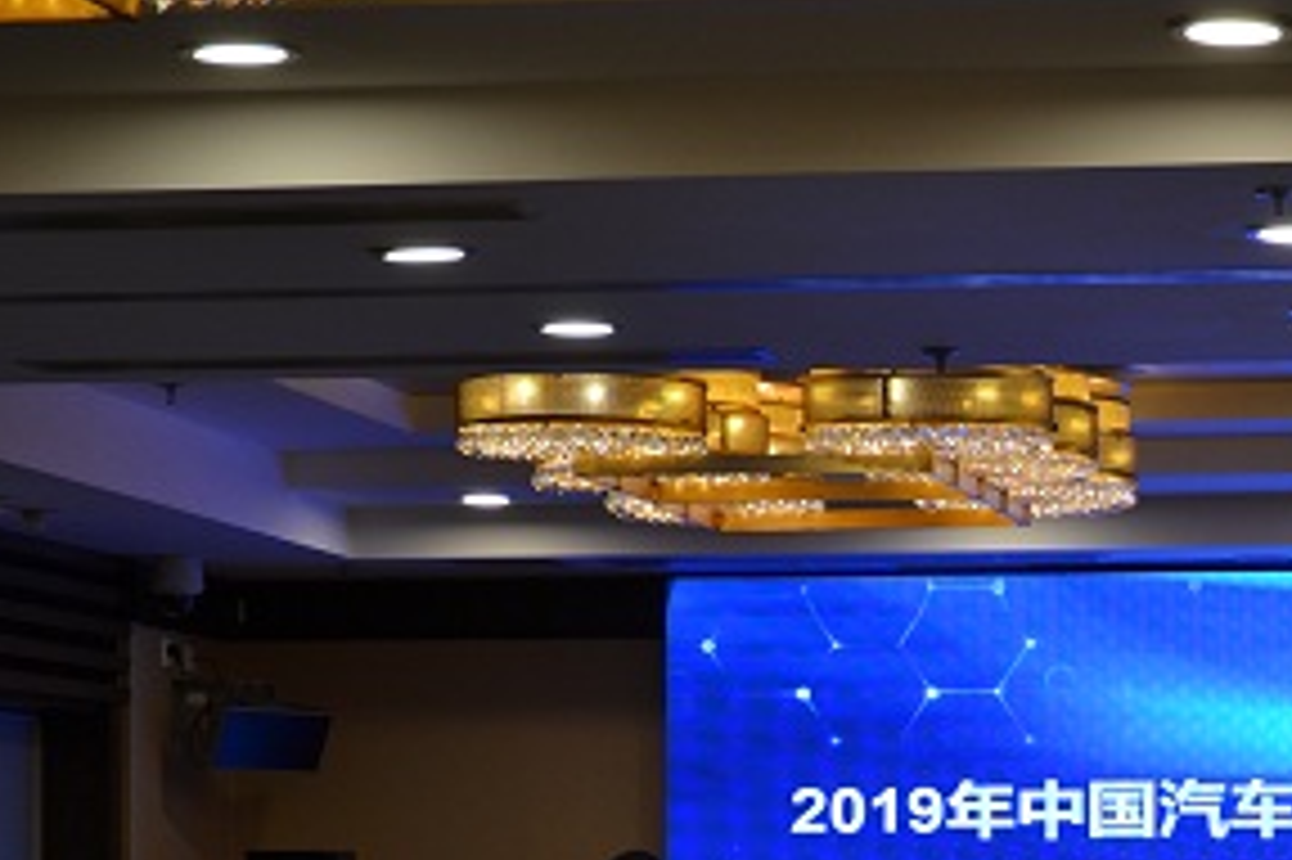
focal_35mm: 141
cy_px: 806
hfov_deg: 14.5
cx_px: 1049
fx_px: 5059
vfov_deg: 9.7
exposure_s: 1/80
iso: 400
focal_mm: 45
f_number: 4.8
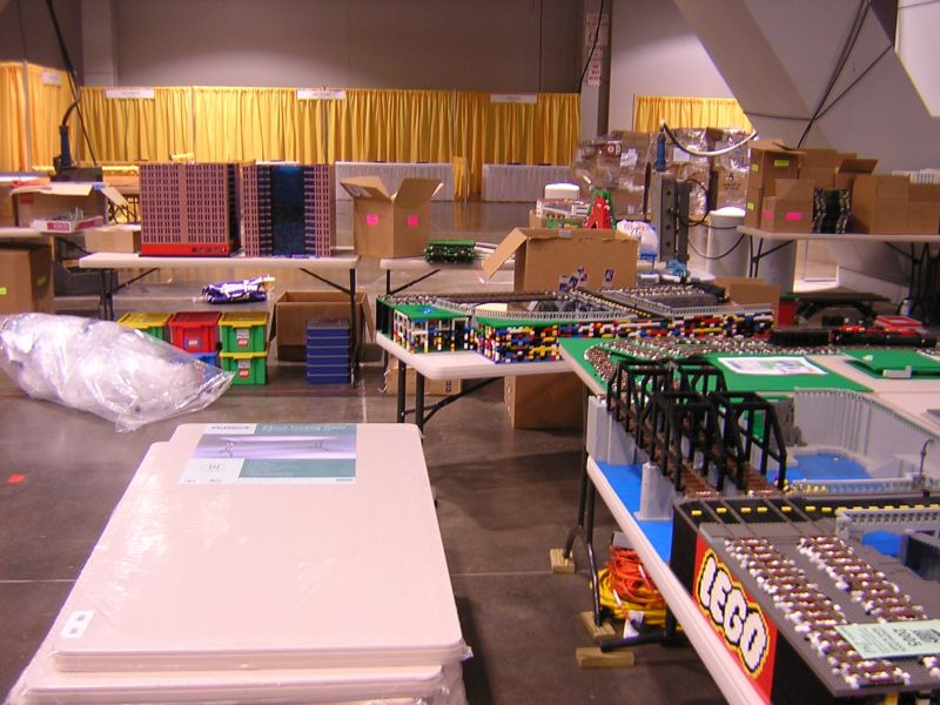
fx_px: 978
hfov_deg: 51.4
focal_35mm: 36
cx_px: 470
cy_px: 352
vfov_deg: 39.7
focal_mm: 4.7
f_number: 2.6
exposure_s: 1/3.7
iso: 126
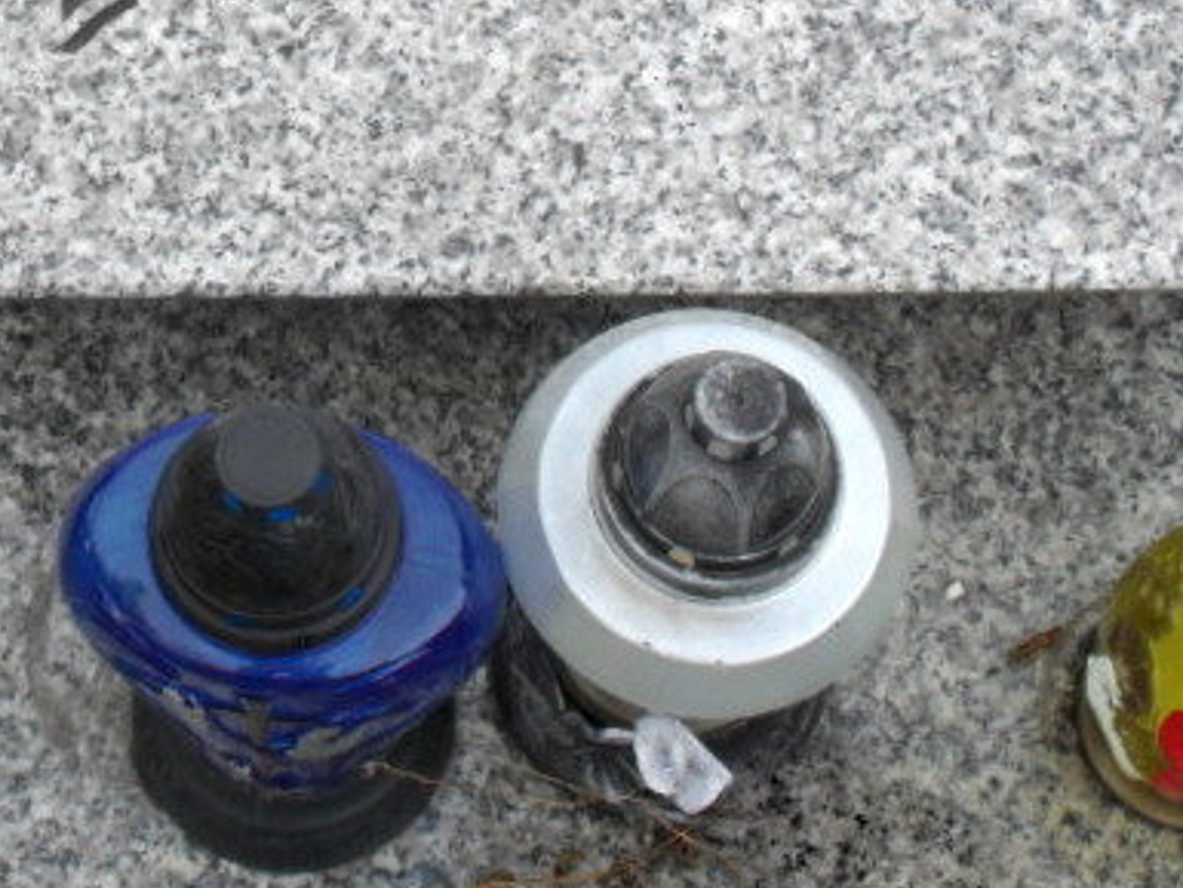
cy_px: -9
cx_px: 356
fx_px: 3179
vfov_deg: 15.6
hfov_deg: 21.0
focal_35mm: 93
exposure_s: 1/500
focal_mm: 6.3
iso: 100
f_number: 3.2
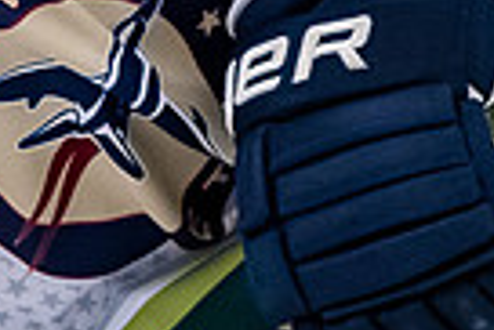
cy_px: -545
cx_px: -148
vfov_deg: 0.7
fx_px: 27776
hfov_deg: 1.0
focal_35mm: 2022
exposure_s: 1/800
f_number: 3.2
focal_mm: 200
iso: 2000
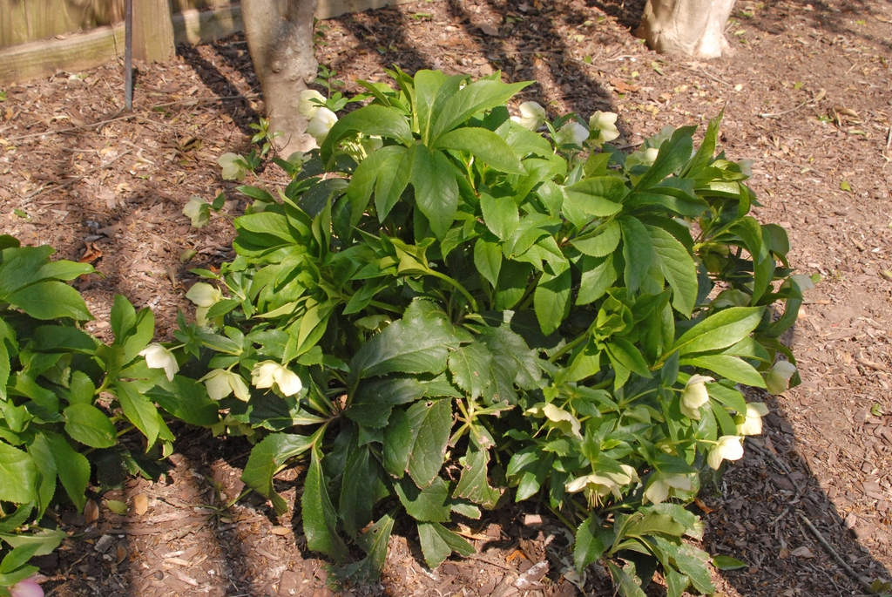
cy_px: 298
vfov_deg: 32.0
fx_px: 1042
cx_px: 446
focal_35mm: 42
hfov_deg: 46.4
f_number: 8
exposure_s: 1/250
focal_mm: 28
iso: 400
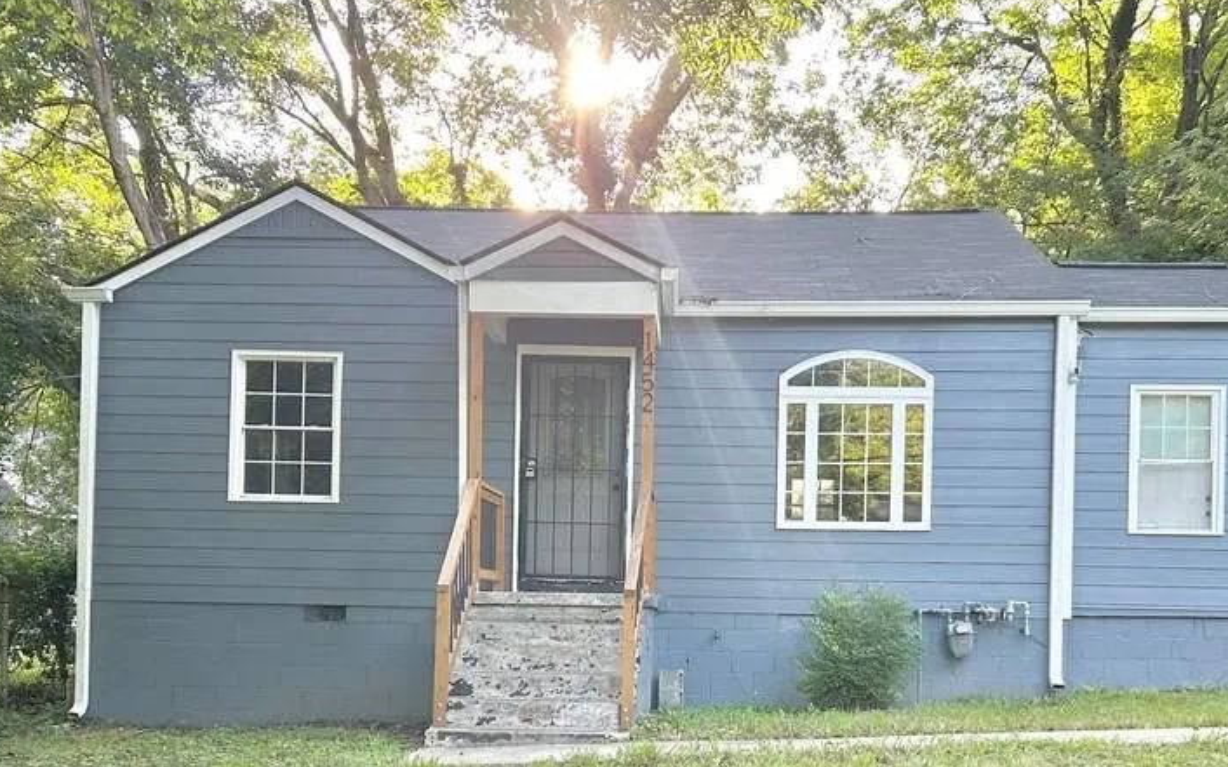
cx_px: 671
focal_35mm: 40
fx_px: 1338
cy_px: 616
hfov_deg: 49.2
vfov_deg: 31.2
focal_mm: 5.7
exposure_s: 1/164
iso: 50
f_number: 1.5
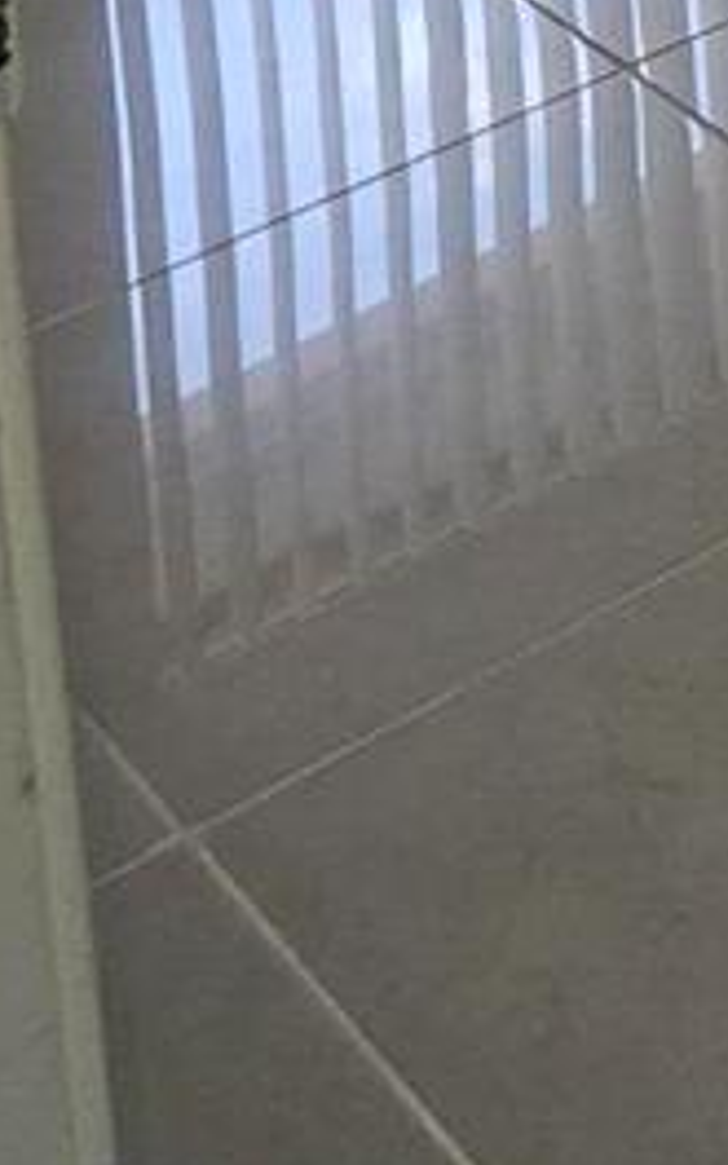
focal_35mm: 111
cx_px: 1831
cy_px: -1284
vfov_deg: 14.8
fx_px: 3524
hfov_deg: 10.1
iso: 50
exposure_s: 1/60
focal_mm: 6.3
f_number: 1.7
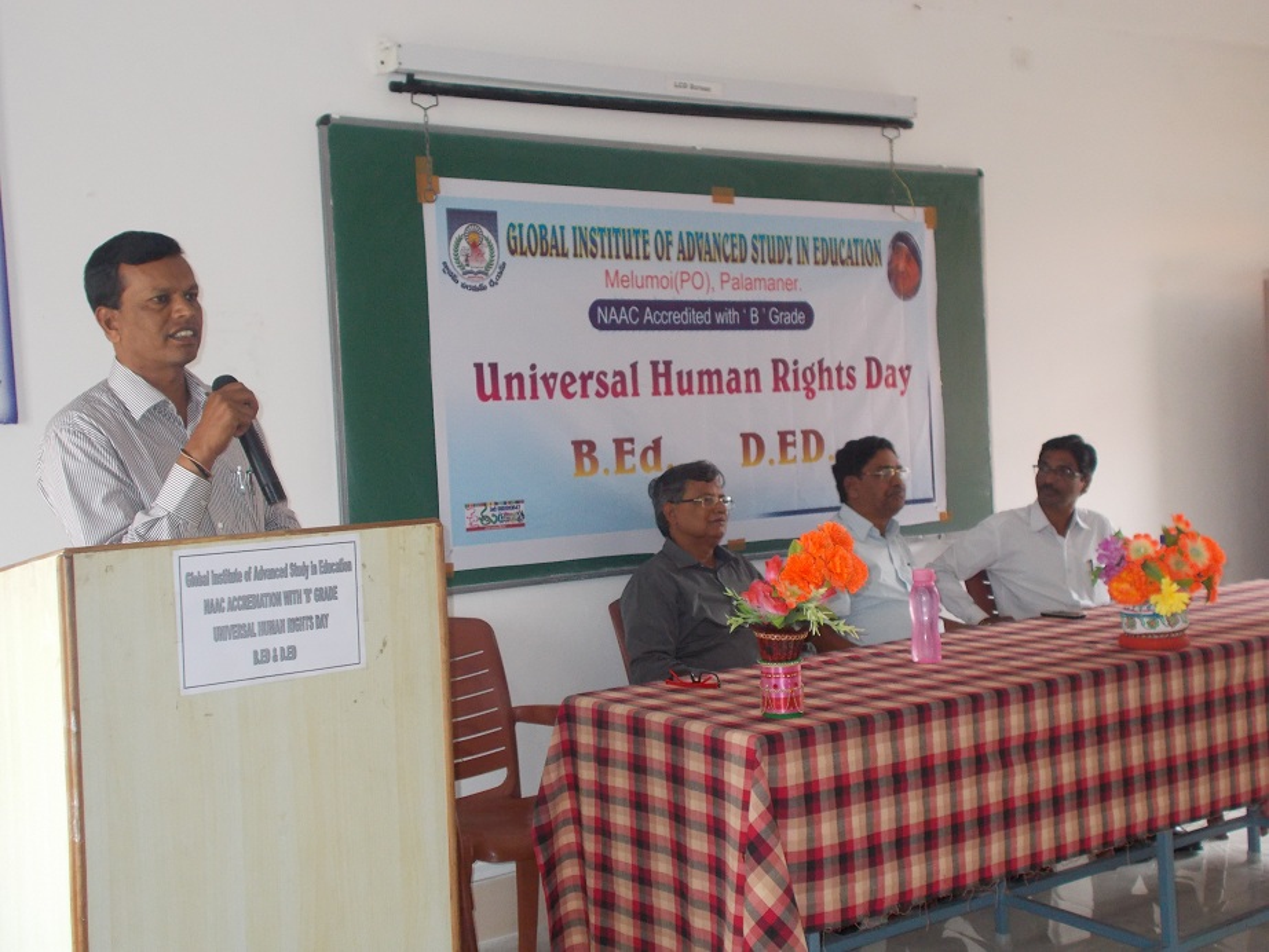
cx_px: 634
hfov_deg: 42.9
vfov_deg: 32.9
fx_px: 1613
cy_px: 476
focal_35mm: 44
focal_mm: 7.9
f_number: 4.2
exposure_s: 1/30
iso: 250
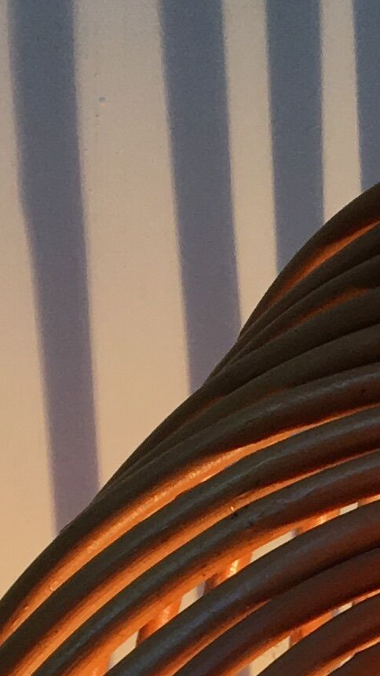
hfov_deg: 8.1
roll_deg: -1.3
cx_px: 515
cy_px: 1092
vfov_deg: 13.5
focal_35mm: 148
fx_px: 2652
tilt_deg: -14.3
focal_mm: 4.15
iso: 32
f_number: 2.2
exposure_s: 1/100
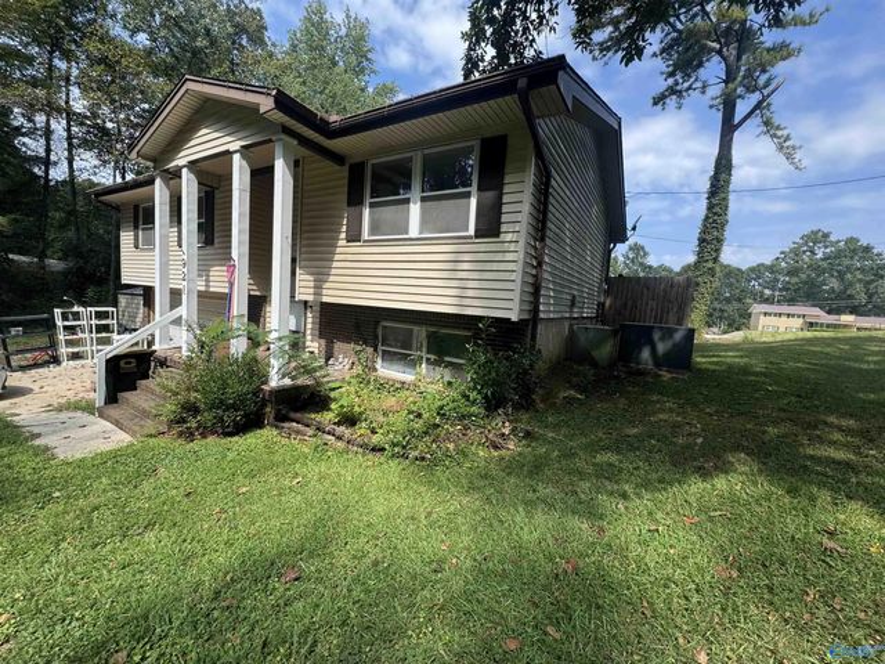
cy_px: 332
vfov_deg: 85.7
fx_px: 358
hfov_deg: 102.1
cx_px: 442
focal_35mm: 14
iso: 50
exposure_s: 1/763
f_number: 2.2
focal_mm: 2.22
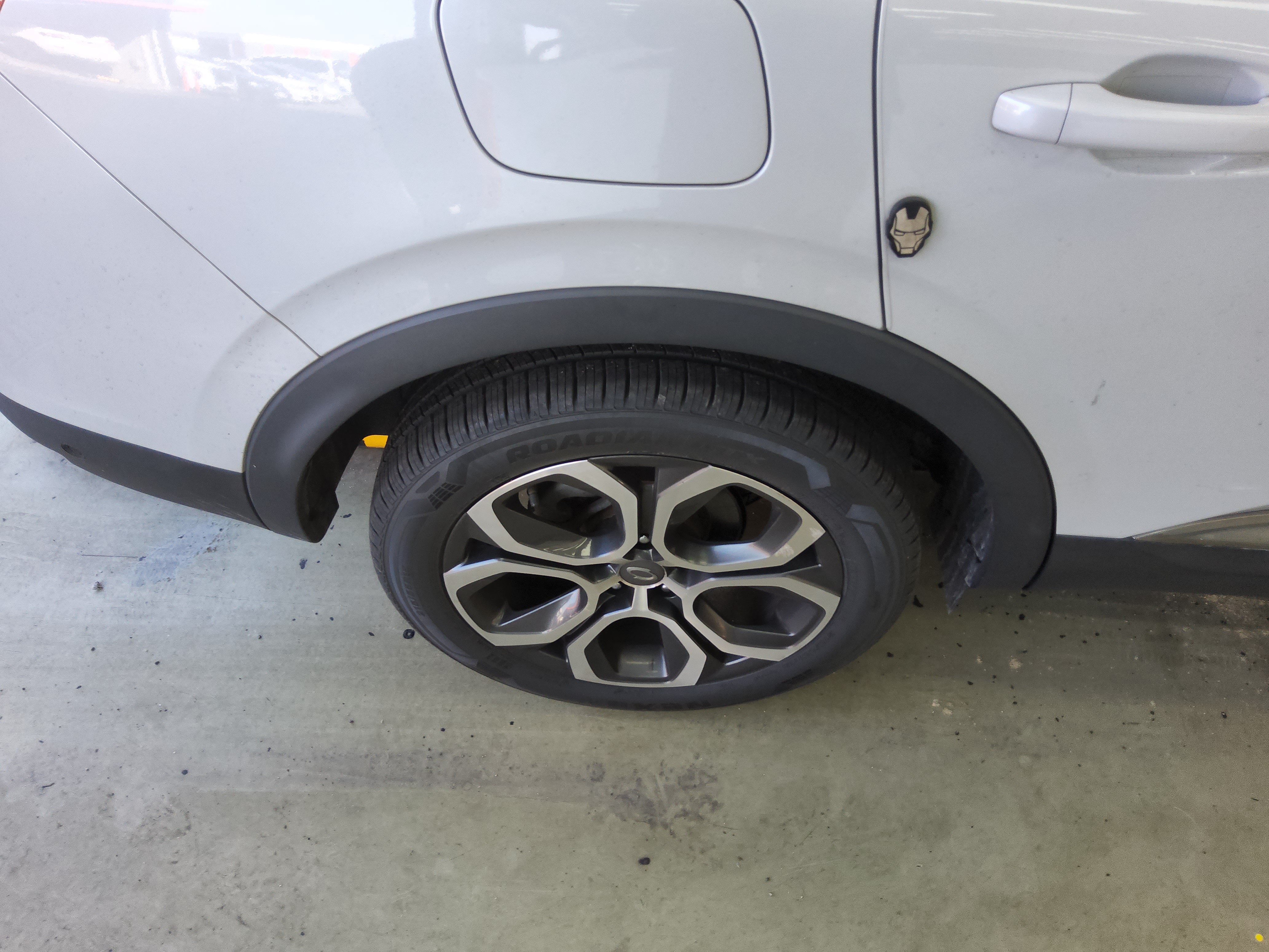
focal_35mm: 25
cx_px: 634
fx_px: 916
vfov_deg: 54.9
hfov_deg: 69.4
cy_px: 476
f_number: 2
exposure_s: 1/120
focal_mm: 3.08
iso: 50
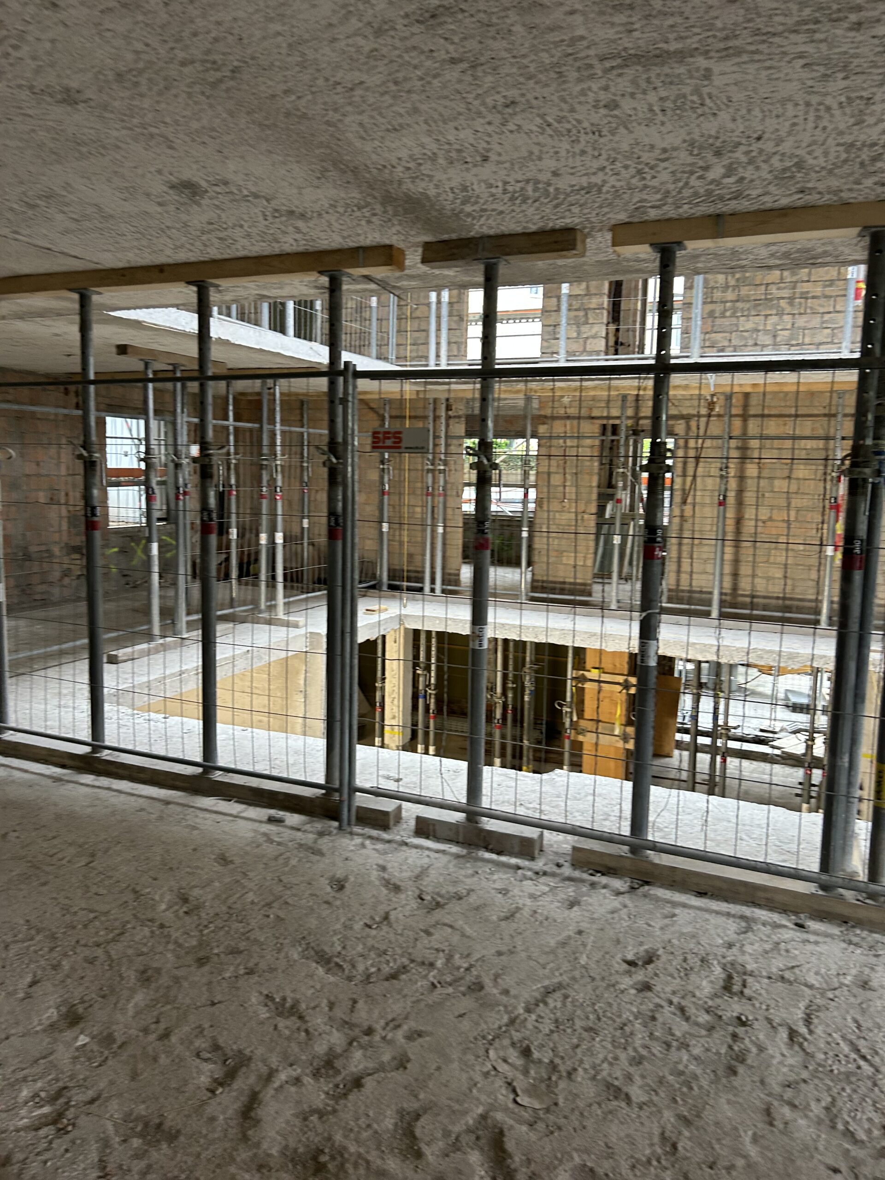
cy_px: 590
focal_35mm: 26
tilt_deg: -7.6
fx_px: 886
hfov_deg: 53.1
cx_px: 442
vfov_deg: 67.3
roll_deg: -1.8
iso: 125
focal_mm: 5.7
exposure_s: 1/61
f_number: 1.5
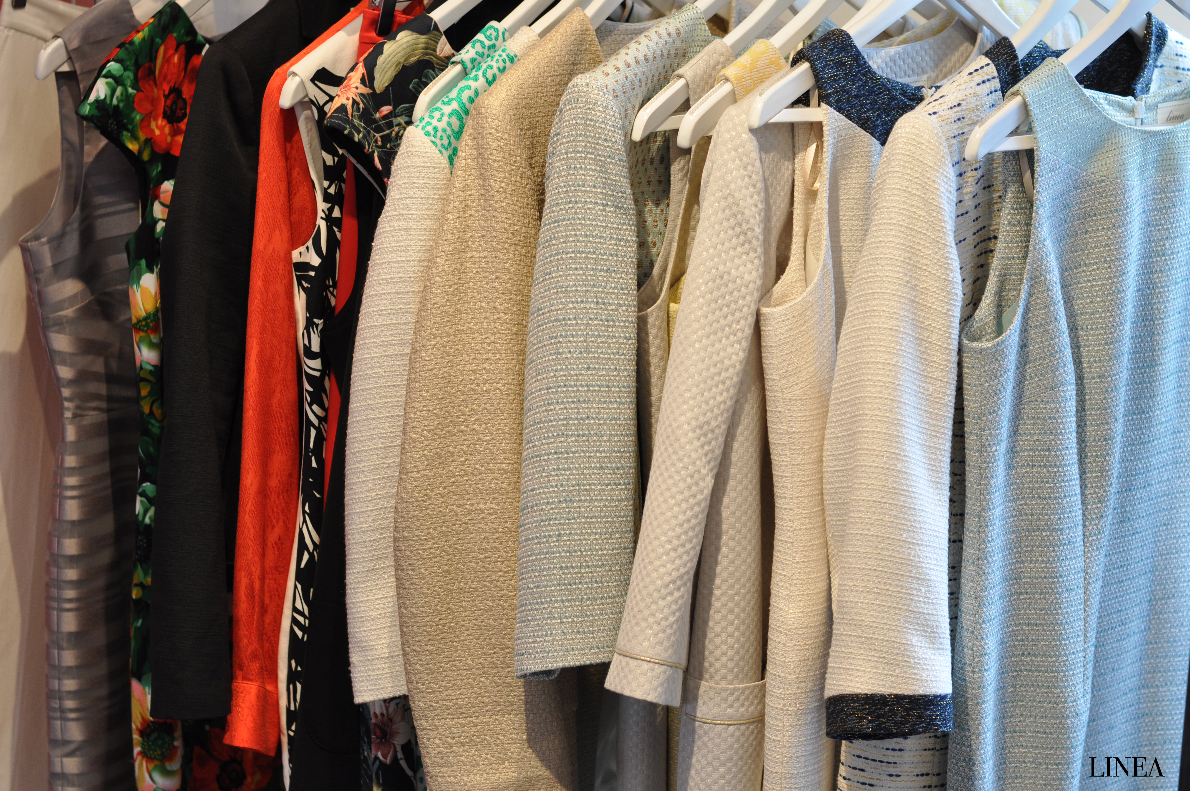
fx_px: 2476
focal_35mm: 75
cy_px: 396
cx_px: 595
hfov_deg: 27.0
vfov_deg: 18.1
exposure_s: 1/60
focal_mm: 50
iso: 450
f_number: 4
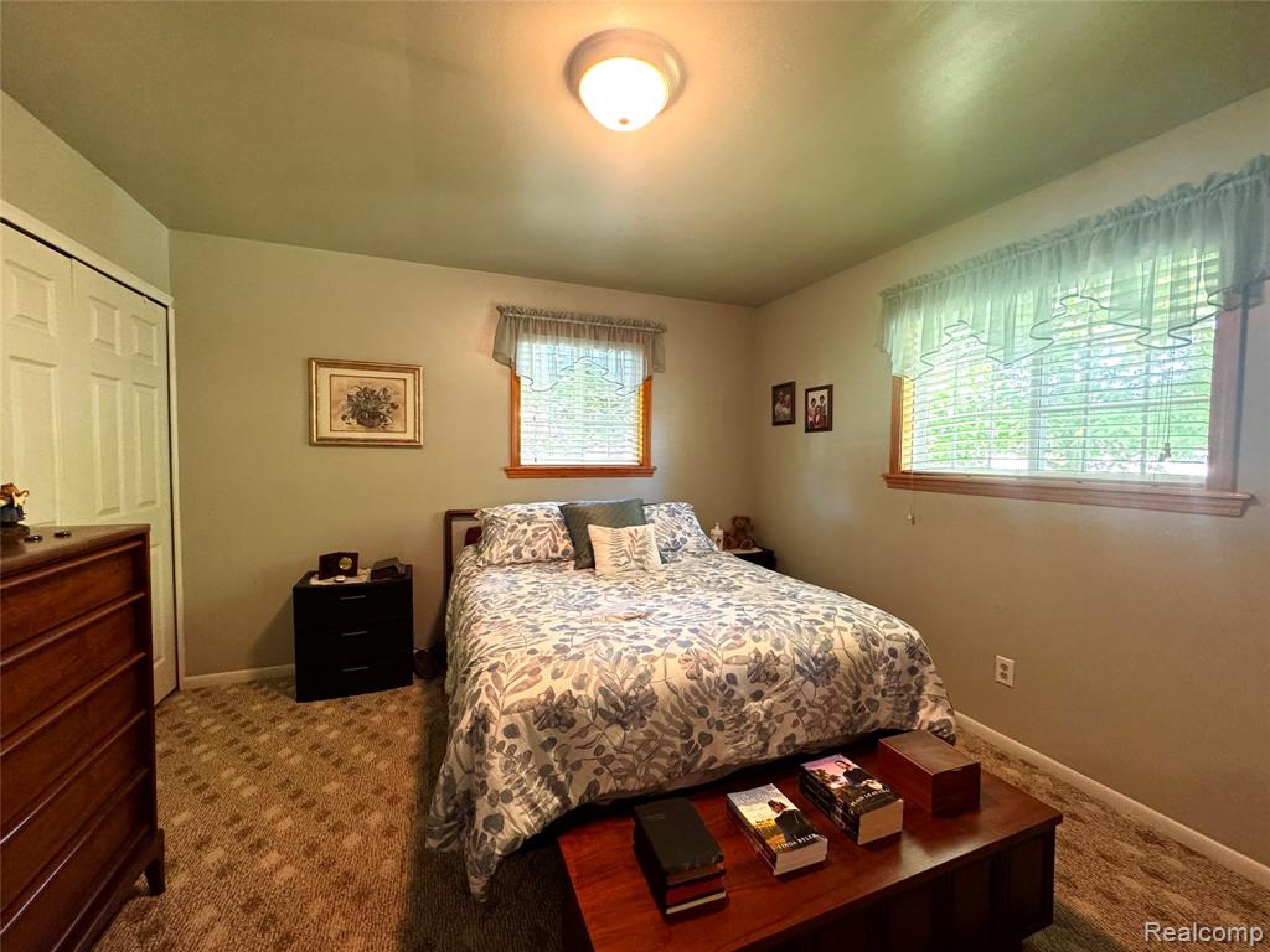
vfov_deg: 85.7
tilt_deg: -1.7
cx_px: 635
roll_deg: -0.8
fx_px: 514
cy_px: 476
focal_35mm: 14
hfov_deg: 102.1
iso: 250
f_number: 2.2
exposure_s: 1/60
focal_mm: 2.22
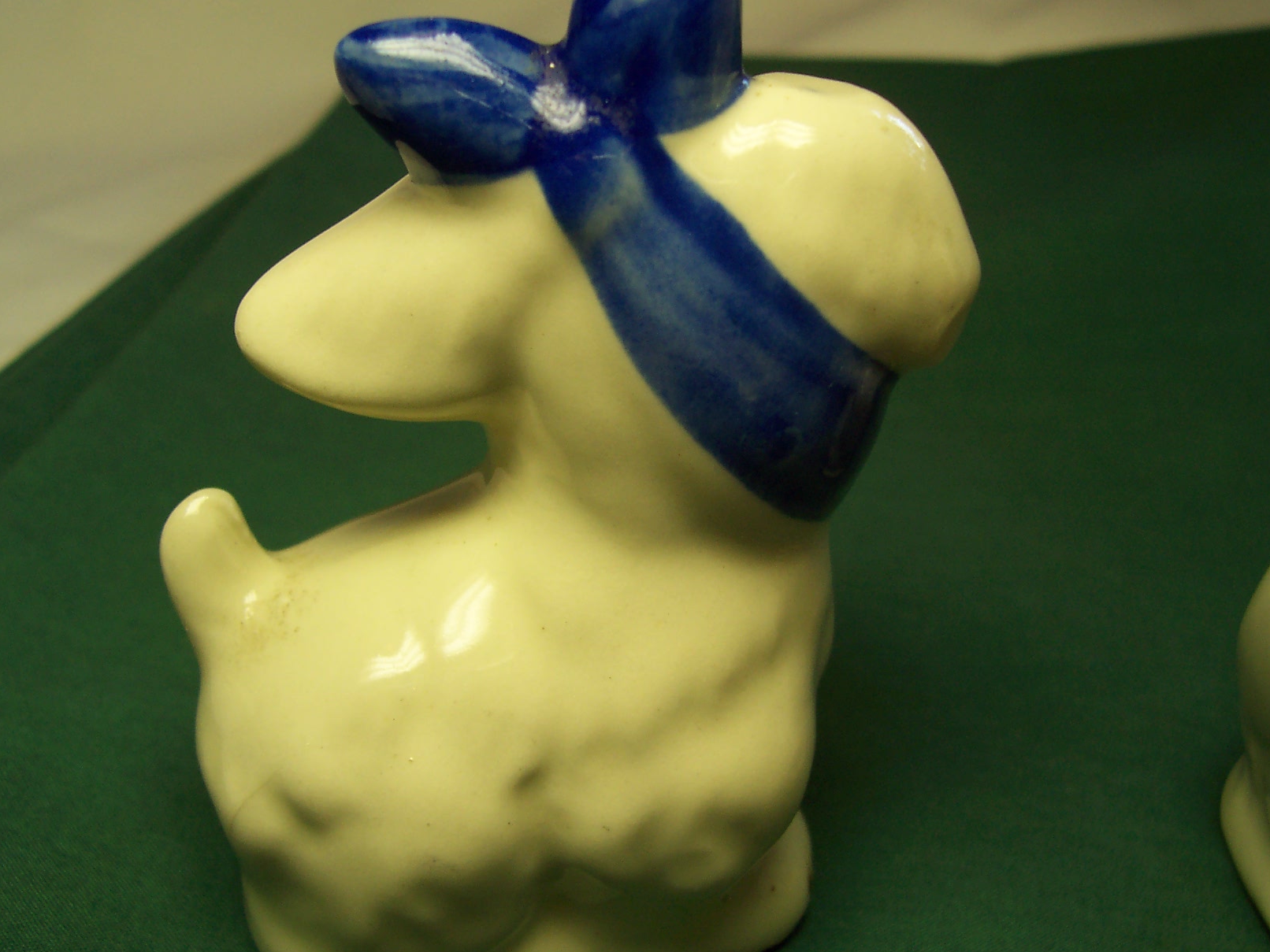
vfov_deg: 37.7
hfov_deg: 49.0
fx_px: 1394
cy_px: 476
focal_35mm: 38
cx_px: 648
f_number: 2.8
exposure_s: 1/125
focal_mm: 5.6
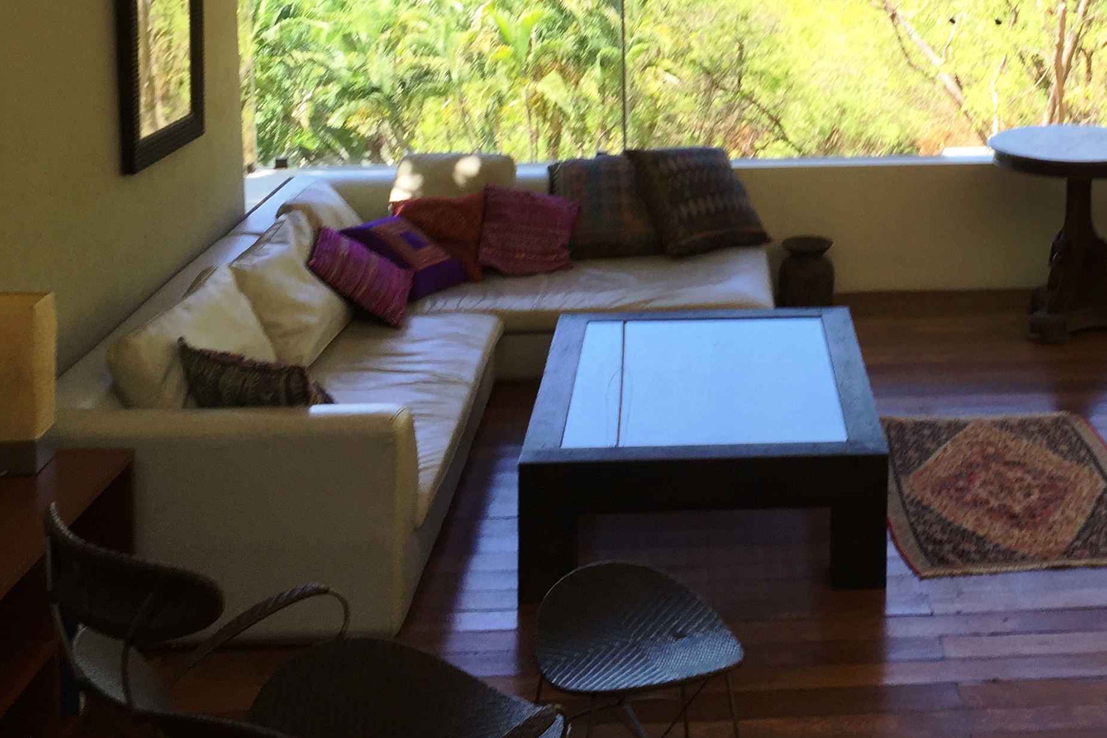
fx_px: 1629
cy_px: 72
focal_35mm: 53
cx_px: 868
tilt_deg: -11.7
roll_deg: -0.3
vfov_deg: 24.8
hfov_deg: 36.4
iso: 32
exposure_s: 1/120
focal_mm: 4.15
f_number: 2.2
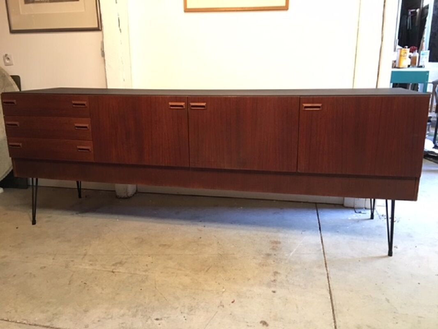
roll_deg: -0.6
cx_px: 219
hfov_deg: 61.6
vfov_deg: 48.2
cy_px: 164
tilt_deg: -14.0
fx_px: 367
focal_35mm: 29
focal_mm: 4.15
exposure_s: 1/10
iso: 80
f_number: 2.2
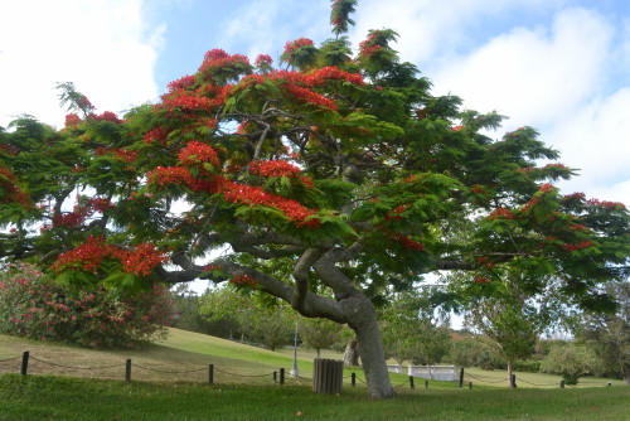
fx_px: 578
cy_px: 210
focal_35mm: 33
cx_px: 315
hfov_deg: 57.2
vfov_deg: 40.0
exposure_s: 1/160
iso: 100
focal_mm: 22
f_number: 6.3
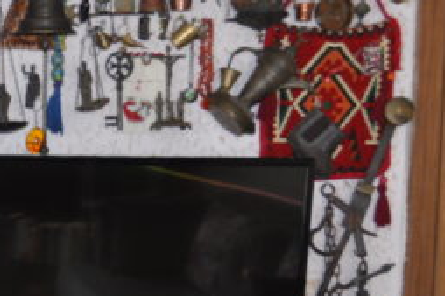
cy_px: 307
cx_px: -184
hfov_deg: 16.1
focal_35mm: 118
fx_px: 1458
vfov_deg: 11.5
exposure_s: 1/60
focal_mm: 26
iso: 400
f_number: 4
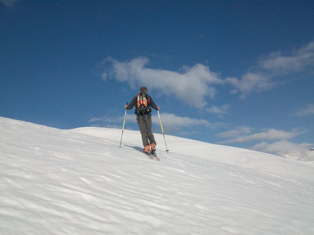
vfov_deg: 41.8
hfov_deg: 54.0
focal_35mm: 34
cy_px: 118
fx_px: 308
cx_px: 157
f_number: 5.5
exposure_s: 1/1401
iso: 80
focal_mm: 5.7
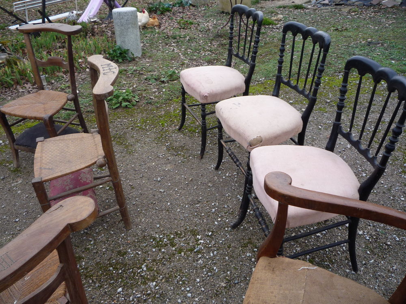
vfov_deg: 46.8
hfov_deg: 60.0
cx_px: 203
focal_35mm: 30
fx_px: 352
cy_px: 152
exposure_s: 1/100
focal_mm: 5.2
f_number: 3.5
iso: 100
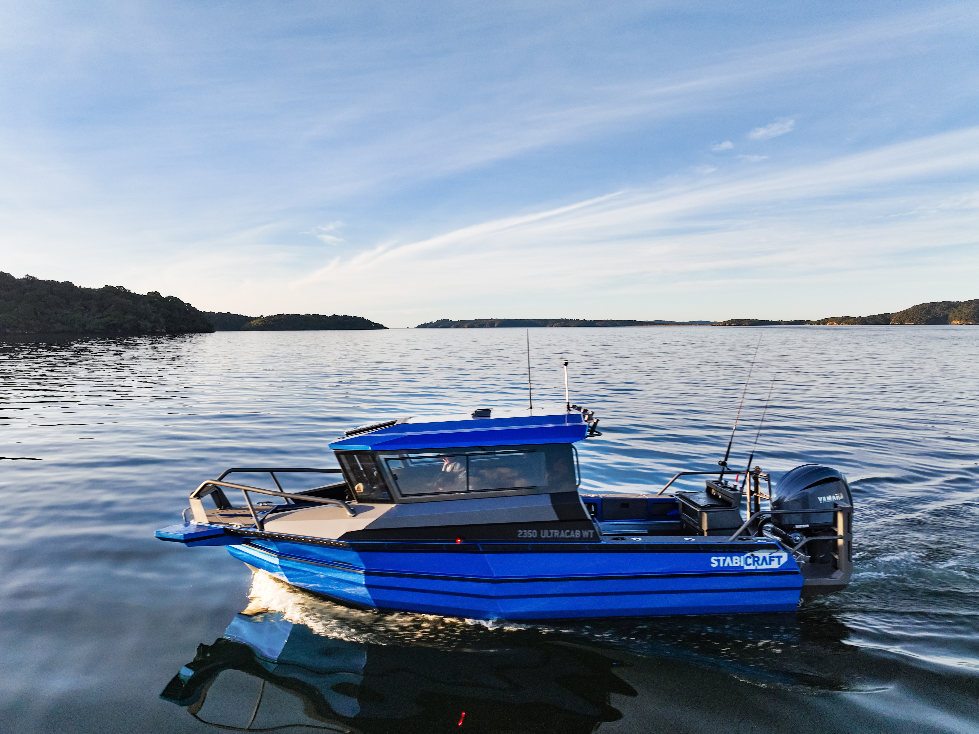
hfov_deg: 71.6
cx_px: 490
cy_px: 367
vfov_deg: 56.8
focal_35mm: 24
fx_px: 679
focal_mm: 12.29
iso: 100
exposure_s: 1/100
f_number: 2.8
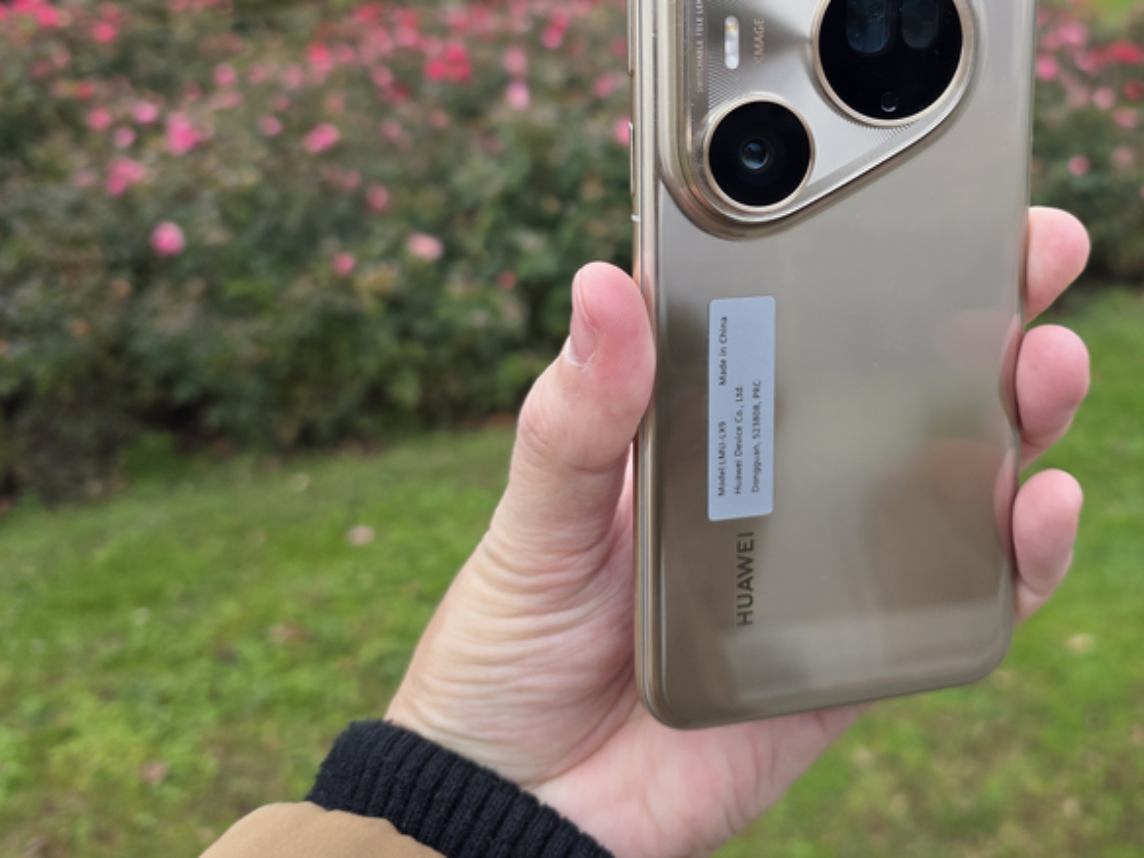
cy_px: 224
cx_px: 821
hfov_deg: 48.7
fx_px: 1223
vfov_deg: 37.8
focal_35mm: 37
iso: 50
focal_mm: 6.3
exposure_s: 1/180
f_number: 1.7
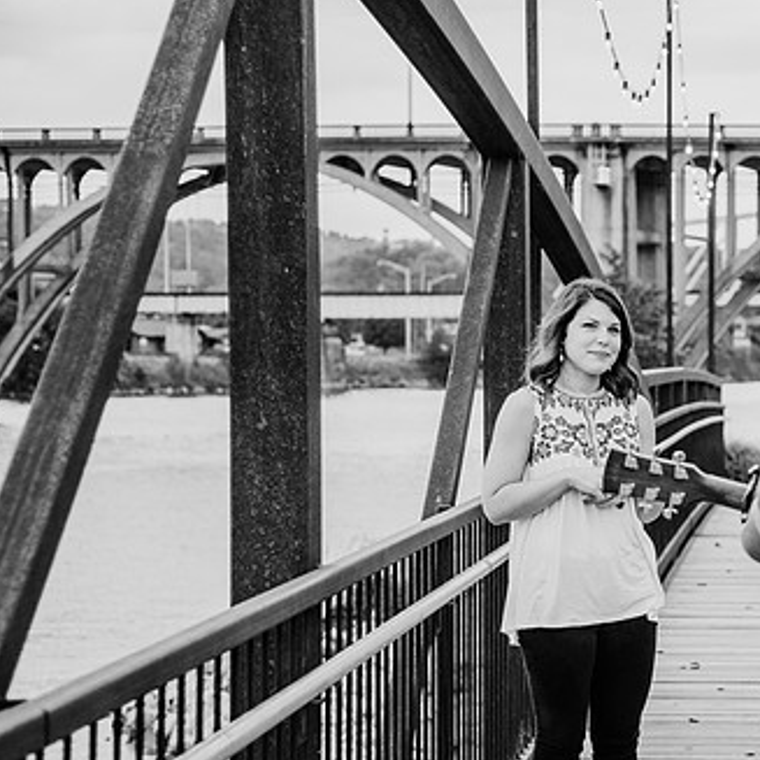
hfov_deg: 18.4
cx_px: 684
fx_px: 2310
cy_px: 402
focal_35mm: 93
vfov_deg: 18.7
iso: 400
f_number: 4
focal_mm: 58
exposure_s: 1/640
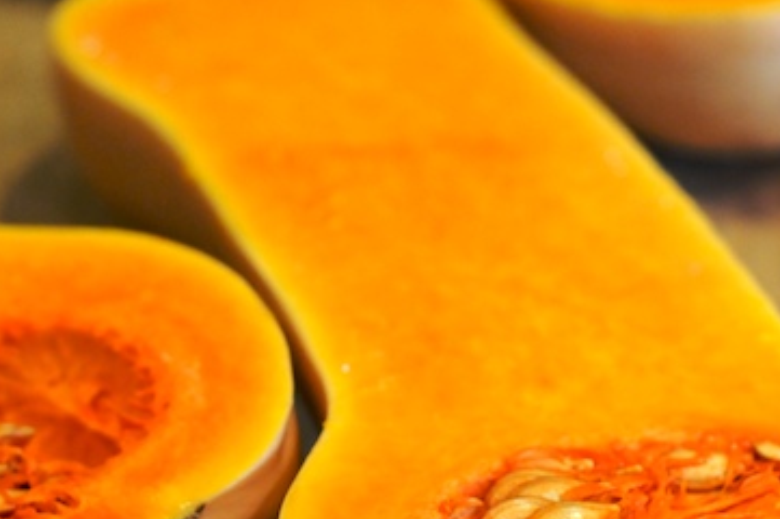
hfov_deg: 15.4
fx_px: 2879
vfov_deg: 10.3
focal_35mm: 133
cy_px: 439
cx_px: 367
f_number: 3.2
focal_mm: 50
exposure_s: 1/50
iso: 1000
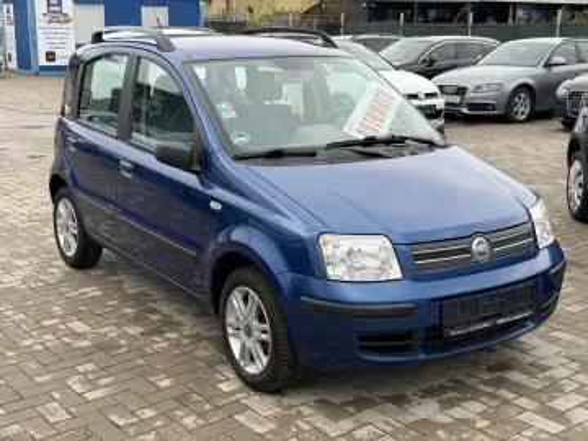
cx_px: 294
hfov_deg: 39.7
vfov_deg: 30.3
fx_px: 815
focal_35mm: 48
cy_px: 220
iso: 64
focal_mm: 6.76
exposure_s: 1/939
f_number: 1.78
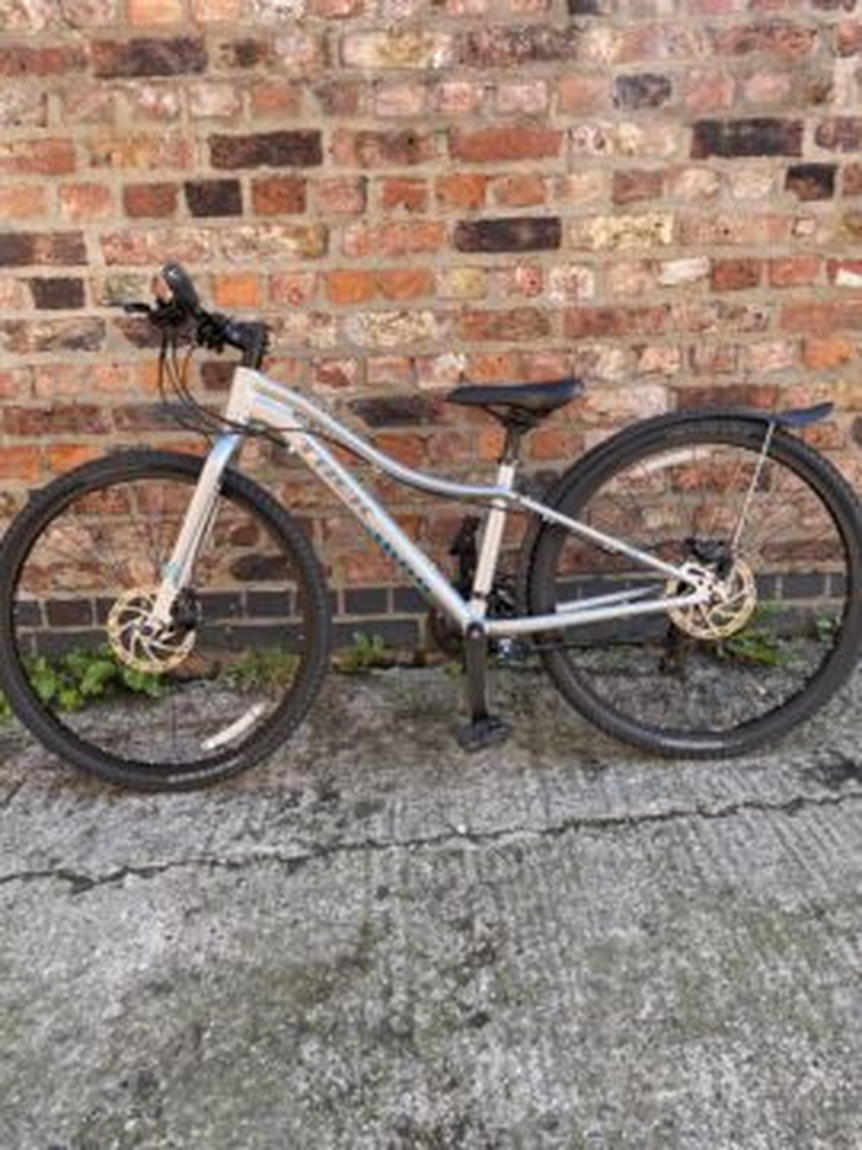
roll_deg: +2.3
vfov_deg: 67.3
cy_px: 575
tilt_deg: -19.1
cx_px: 431
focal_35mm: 26
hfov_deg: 53.1
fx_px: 863
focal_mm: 4.2
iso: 32
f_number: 1.6
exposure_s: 1/121
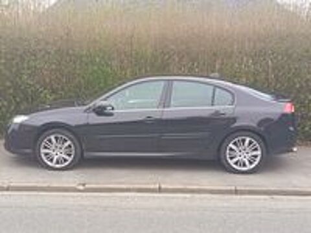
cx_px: 156
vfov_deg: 30.3
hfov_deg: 39.7
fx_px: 431
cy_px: 116
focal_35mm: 48
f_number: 4
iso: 210
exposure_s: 1/100
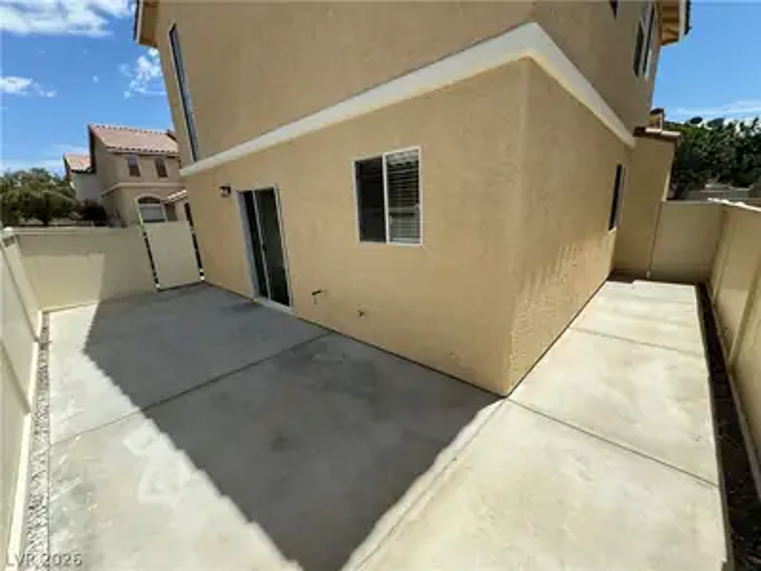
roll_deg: +2.6
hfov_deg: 102.1
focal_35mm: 14
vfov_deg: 85.7
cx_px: 380
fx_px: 308
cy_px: 286
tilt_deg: -14.3
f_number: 2.2
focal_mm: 2.22
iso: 50
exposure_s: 1/1789
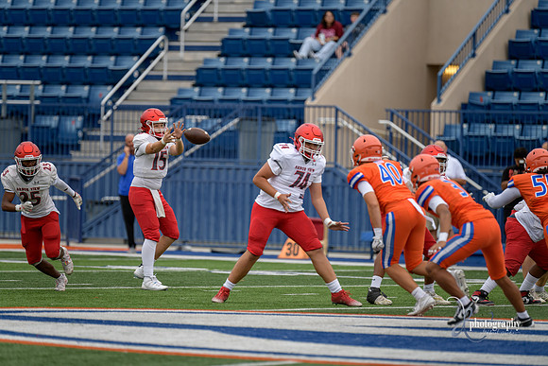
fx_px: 4111
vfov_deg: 5.1
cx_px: 274
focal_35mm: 270
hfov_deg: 7.6
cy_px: 183
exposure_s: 1/800
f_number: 2.8
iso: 200
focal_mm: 270
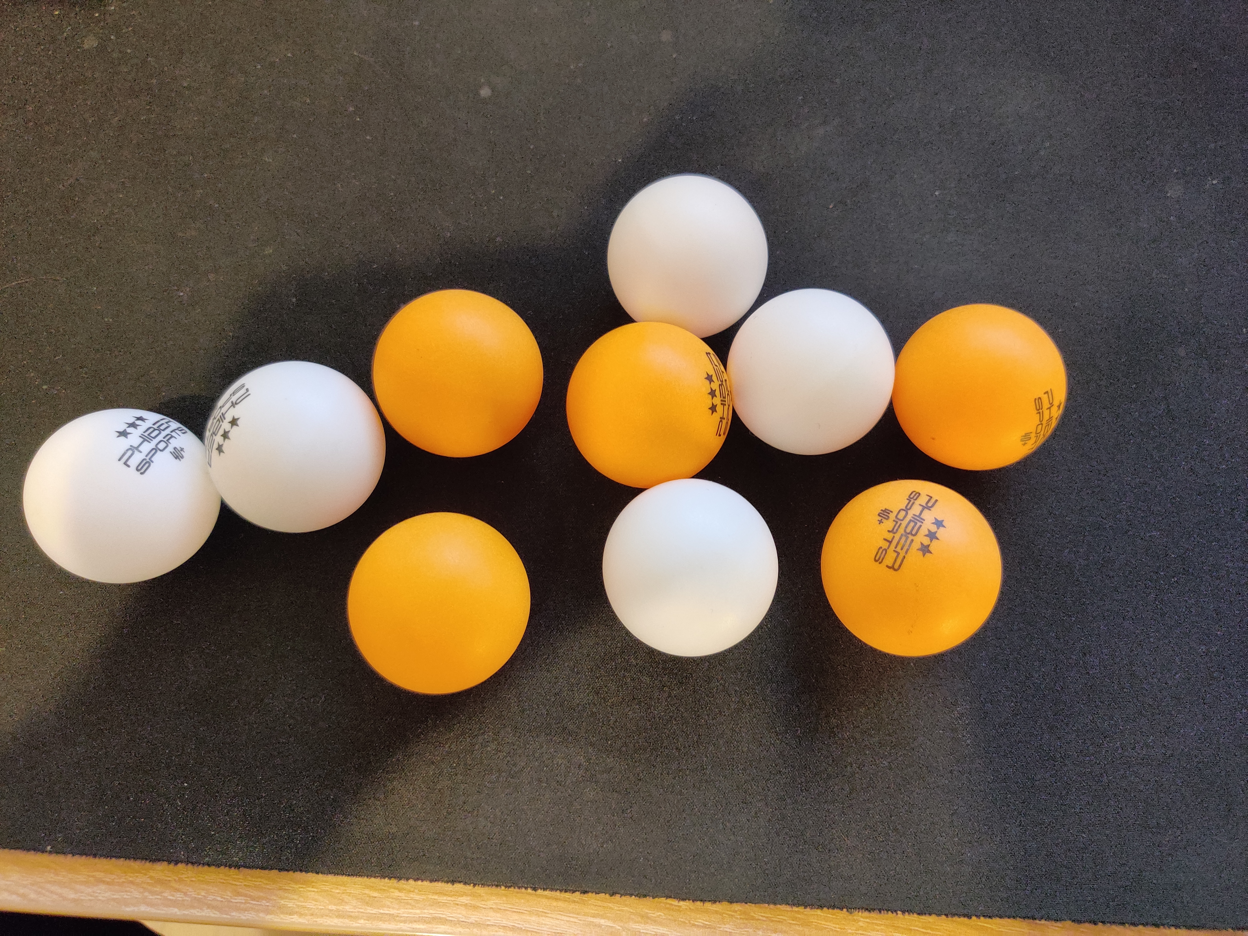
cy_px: 468
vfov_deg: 51.4
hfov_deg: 65.3
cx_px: 624
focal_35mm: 27
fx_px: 973
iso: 2500
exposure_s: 1/50
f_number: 1.65
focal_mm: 4.75
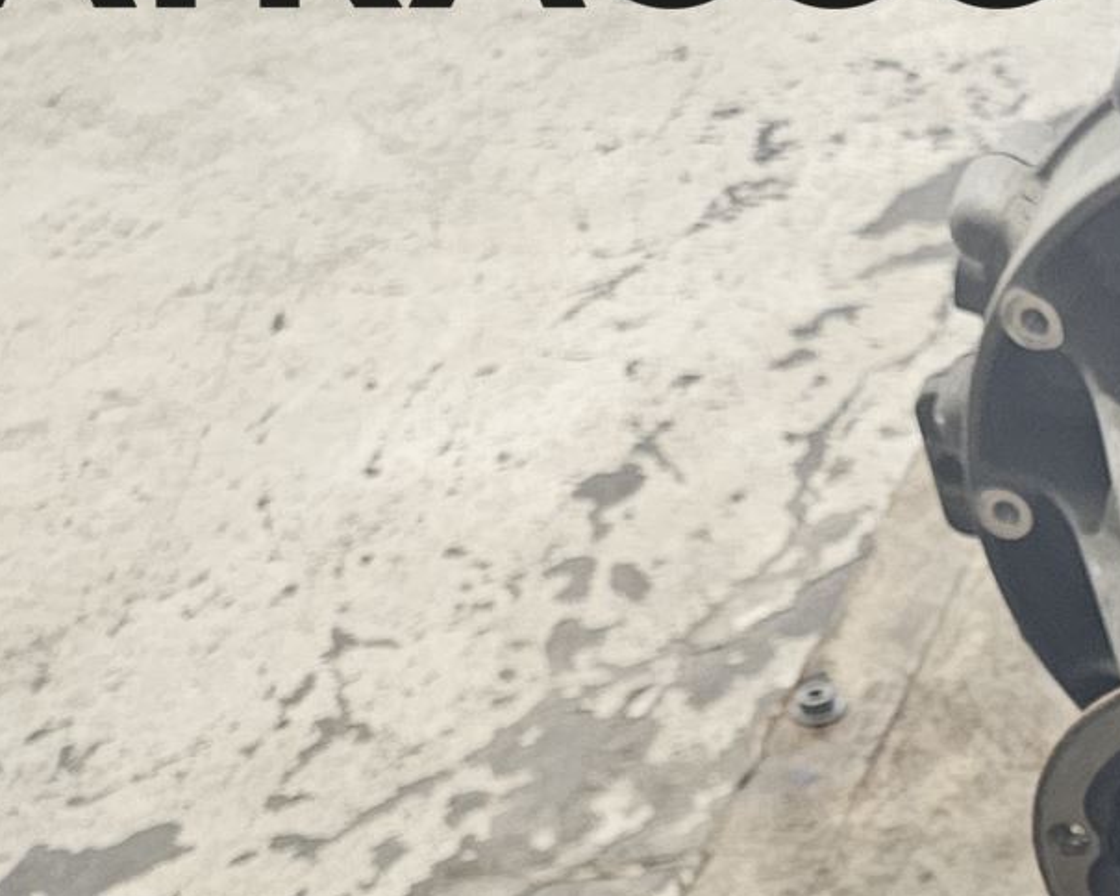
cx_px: 1855
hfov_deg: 20.1
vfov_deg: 18.5
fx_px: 2519
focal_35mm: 76
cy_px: 1231
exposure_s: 1/100
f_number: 1.8
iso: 200
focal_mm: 5.4
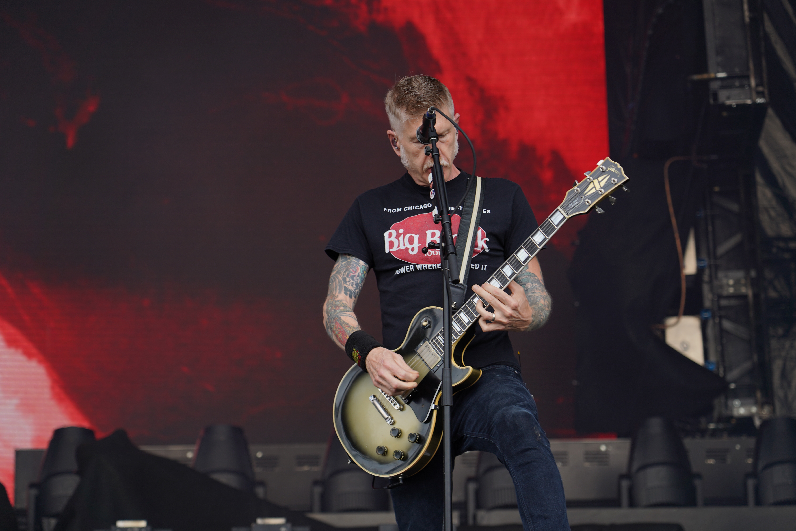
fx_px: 2321
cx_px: 398
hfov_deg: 19.5
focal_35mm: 105
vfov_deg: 13.0
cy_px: 266
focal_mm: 105
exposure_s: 1/160
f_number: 4.5
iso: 100
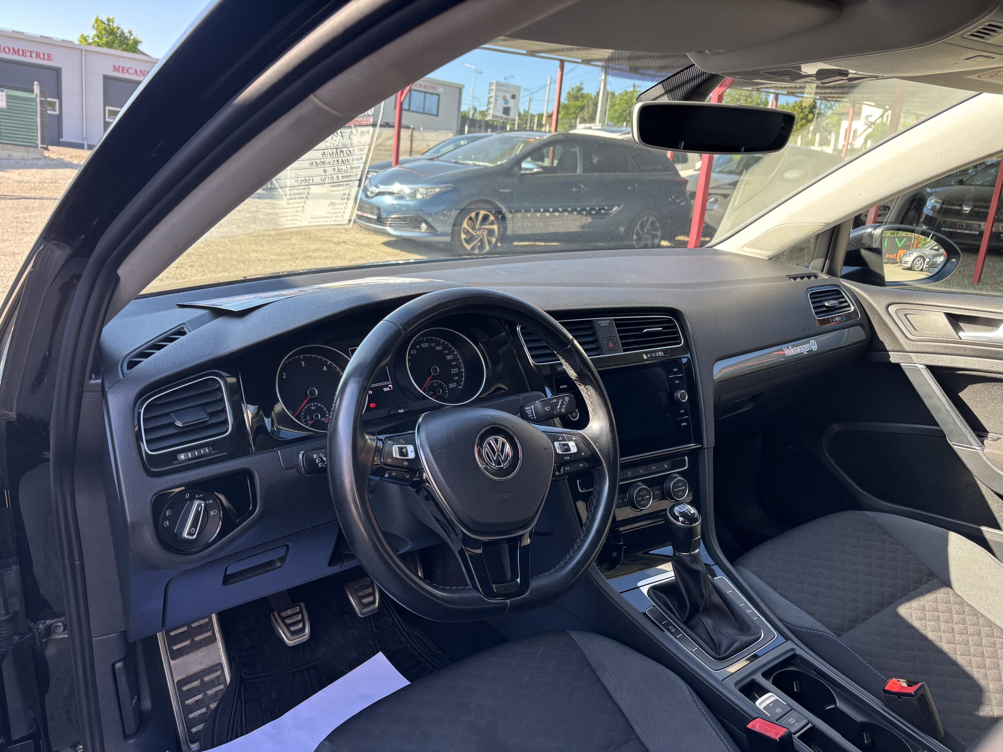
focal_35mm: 26
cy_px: 376
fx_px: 753
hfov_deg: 67.3
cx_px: 502
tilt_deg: -12.6
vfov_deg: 53.1
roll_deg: -6.2
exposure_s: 1/198
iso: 40
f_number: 1.6
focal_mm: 5.96
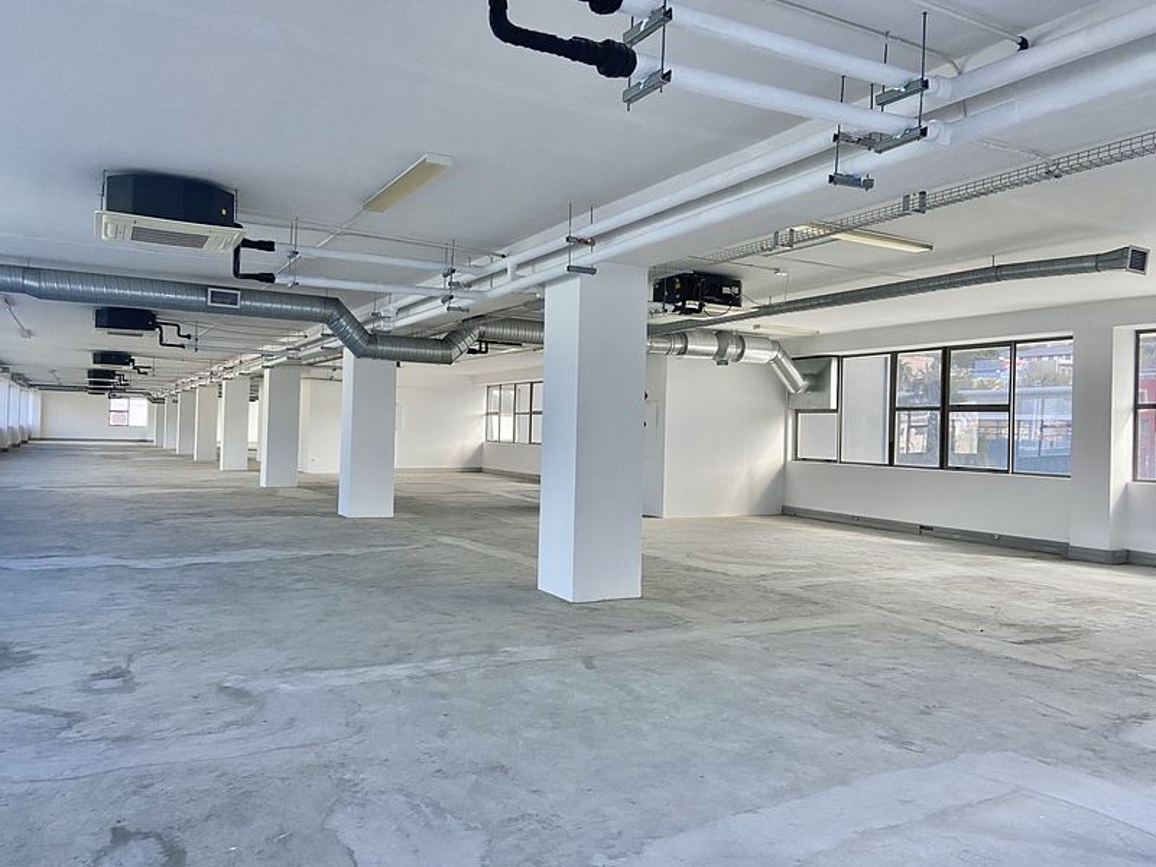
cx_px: 578
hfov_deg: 67.3
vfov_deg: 53.1
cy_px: 434
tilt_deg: -0.2
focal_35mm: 26
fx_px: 868
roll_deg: -2.3
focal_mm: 4.25
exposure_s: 1/61
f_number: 1.8
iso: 125
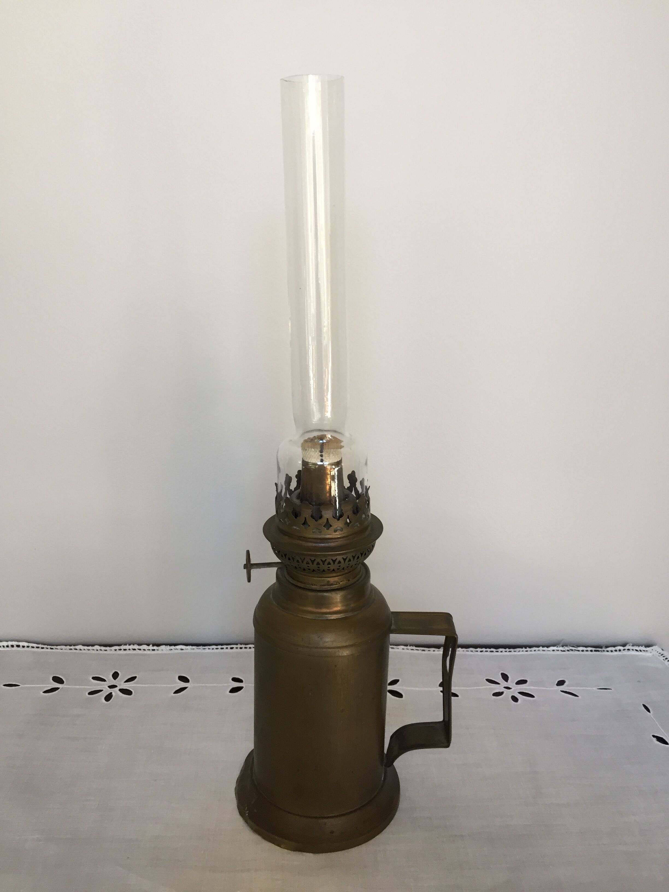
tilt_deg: -17.2
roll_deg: -1.3
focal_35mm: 29
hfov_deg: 48.2
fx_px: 747
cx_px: 334
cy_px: 446
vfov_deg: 61.7
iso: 40
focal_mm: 4.15
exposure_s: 1/33
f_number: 2.2
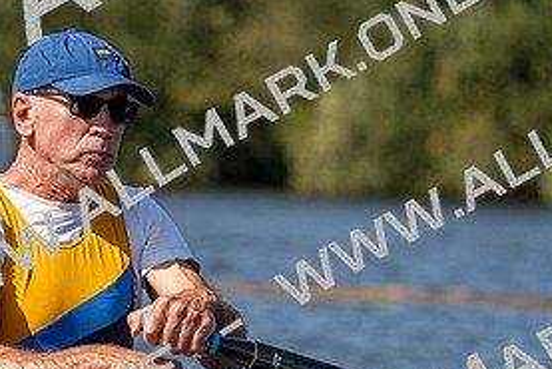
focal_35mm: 533
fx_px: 8177
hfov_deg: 3.9
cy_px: 338
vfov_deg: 2.6
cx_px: 130
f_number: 5.6
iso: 200
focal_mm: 255
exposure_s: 1/2000
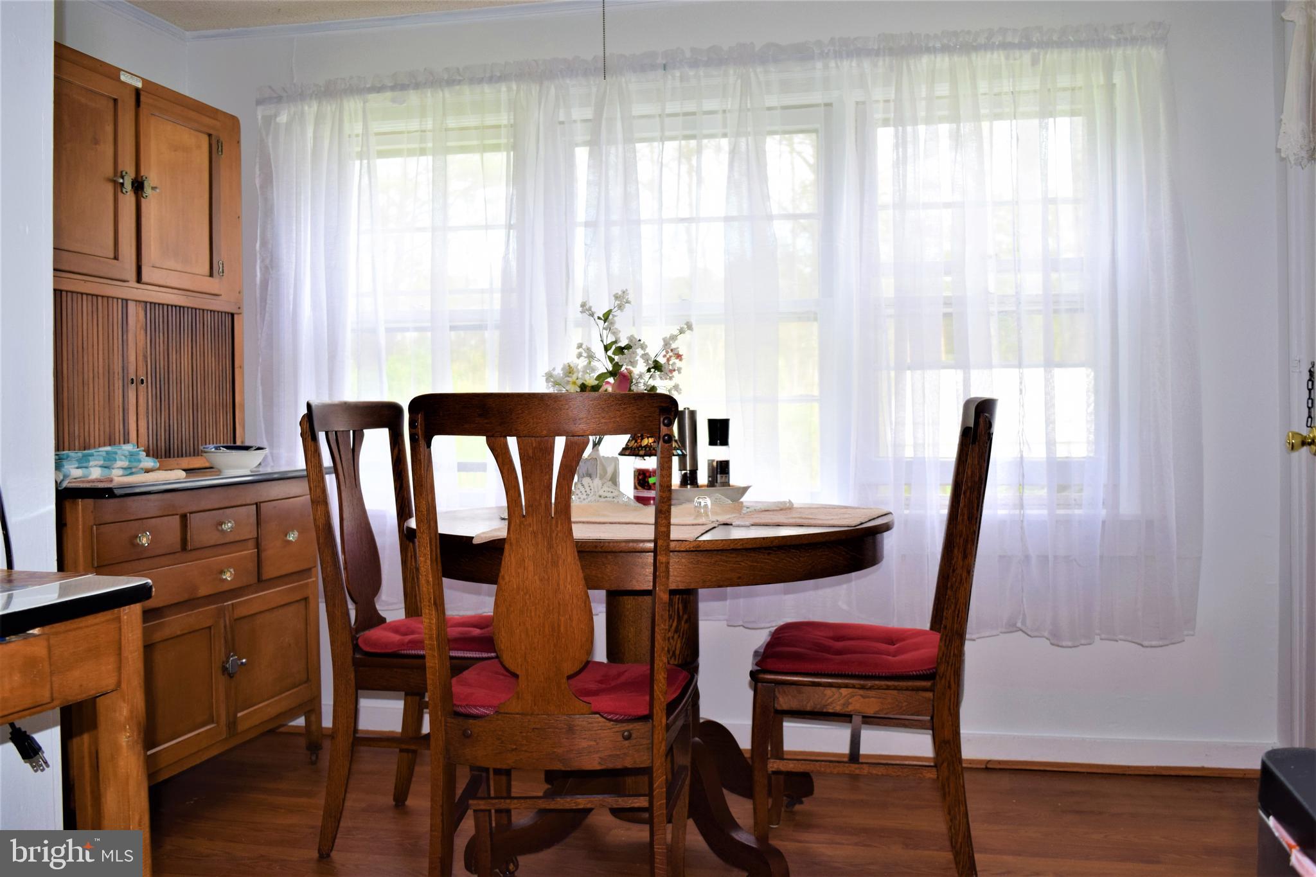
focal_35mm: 36
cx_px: 658
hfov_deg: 53.1
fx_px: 1316
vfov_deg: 36.9
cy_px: 438
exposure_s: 1/125
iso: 400
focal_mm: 24
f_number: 5.6
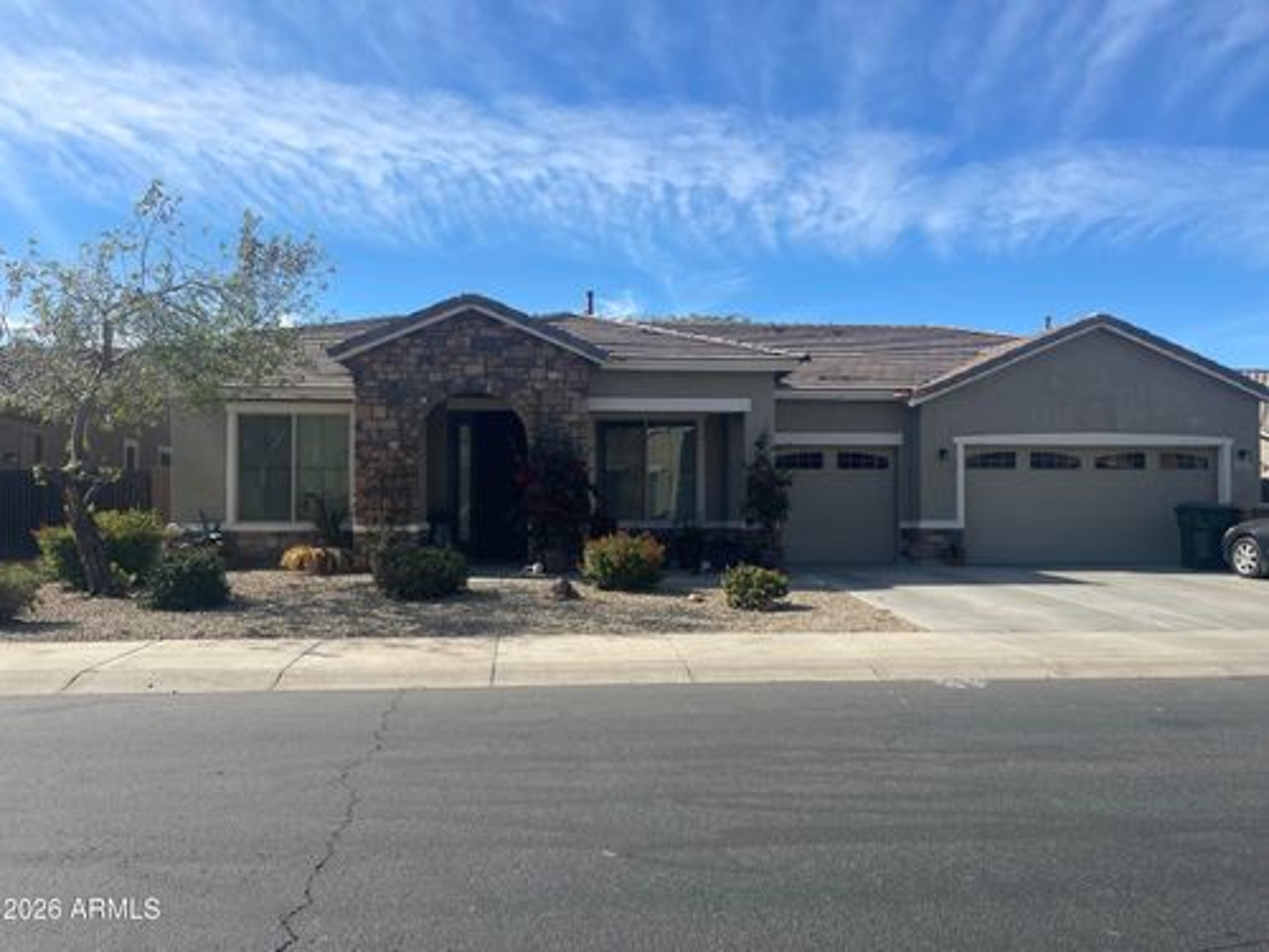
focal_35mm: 25
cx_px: 634
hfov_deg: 69.4
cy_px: 476
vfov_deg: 54.9
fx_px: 916
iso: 32
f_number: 1.6
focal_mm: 5.1
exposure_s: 1/3086
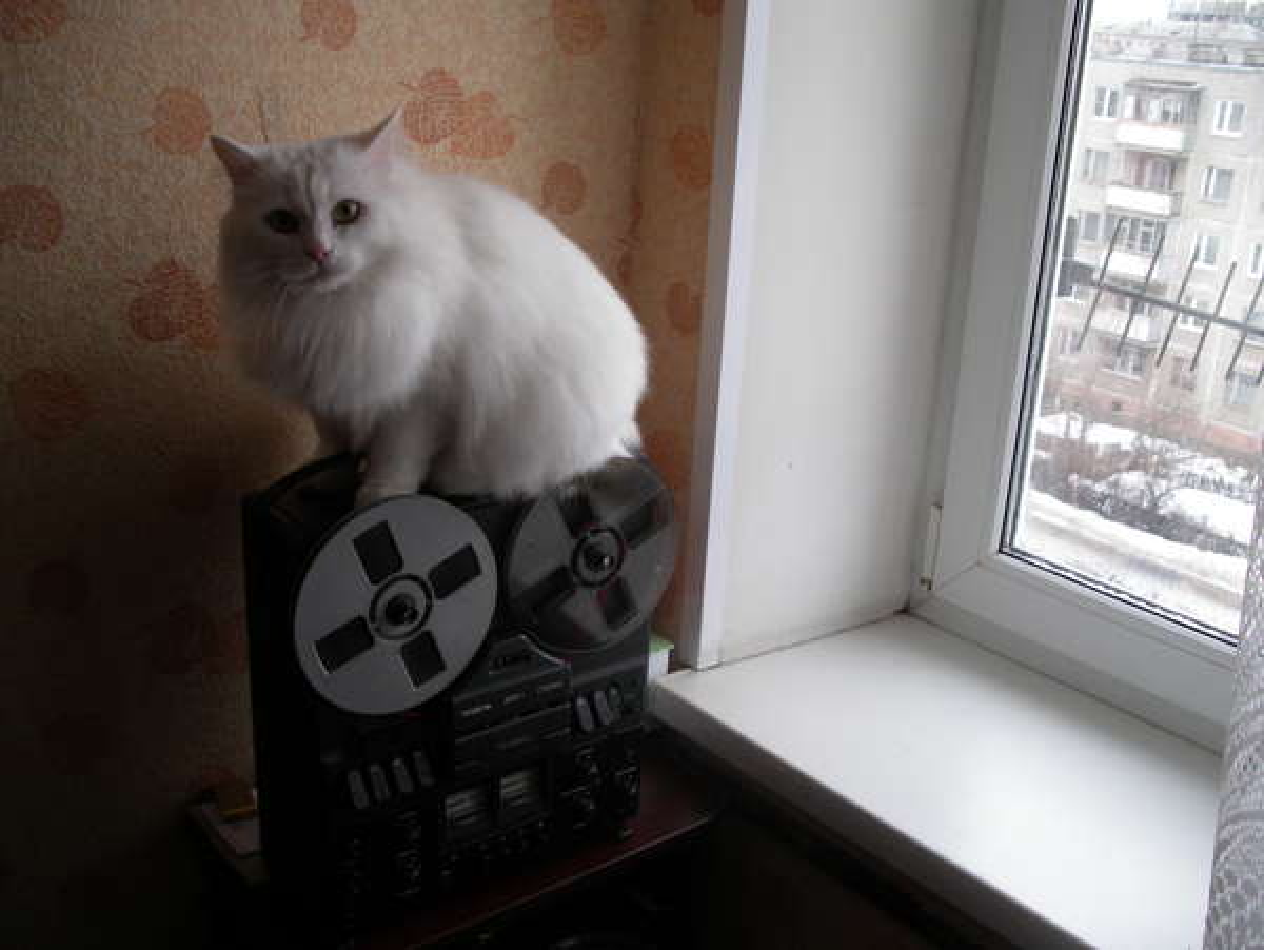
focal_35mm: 37
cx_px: 632
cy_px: 475
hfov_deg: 50.1
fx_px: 1352
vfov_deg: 38.7
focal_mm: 7.8
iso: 160
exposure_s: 1/40
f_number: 2.8
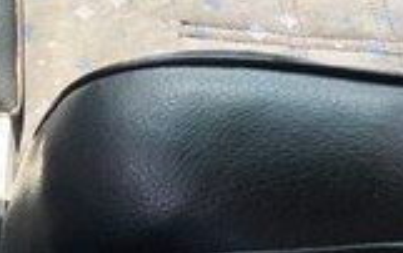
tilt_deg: -33.5
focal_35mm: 126
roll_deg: +2.2
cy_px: -124
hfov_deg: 15.8
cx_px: -103
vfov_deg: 10.1
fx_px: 1385
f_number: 2.2
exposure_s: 1/165
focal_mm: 4.15
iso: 25
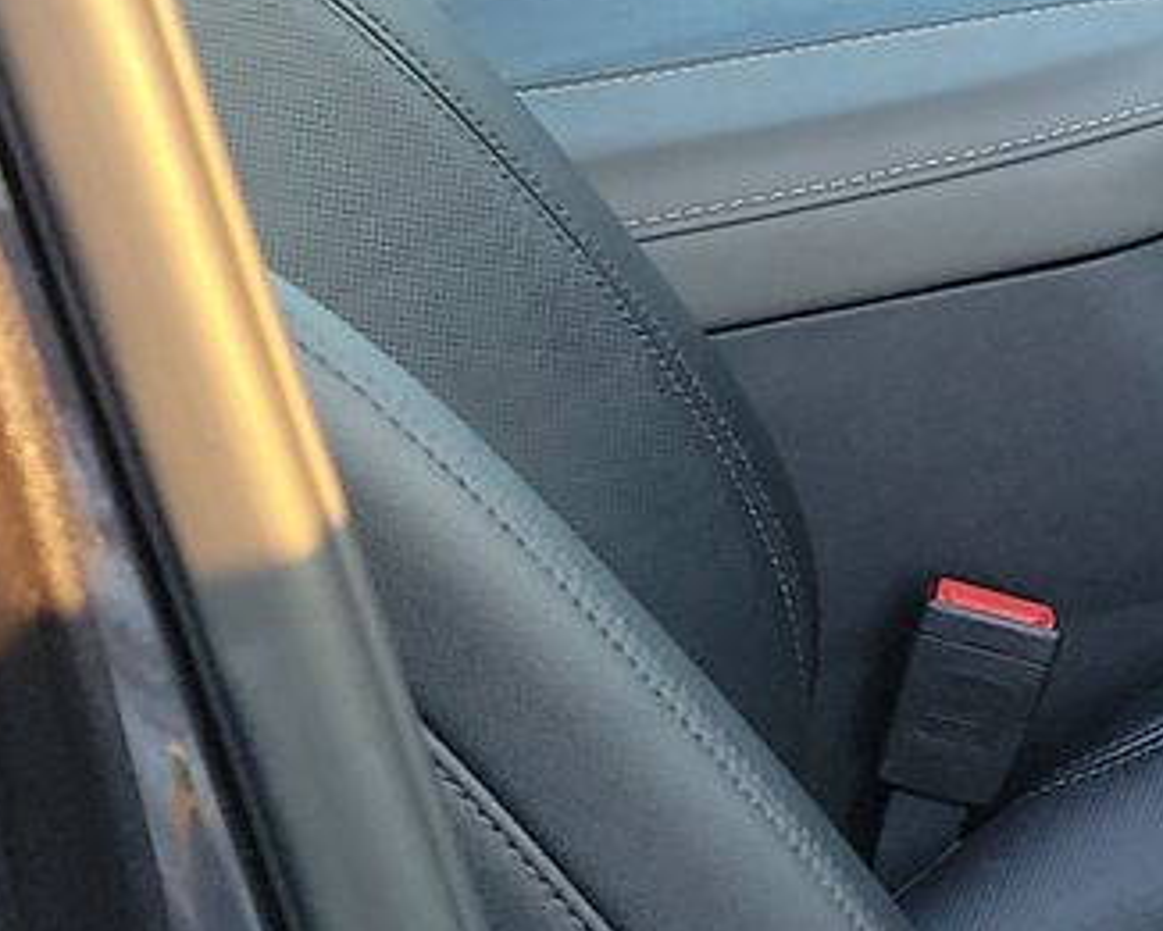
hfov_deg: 14.9
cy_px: 257
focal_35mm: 115
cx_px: 1969
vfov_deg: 13.4
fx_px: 3960
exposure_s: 1/59
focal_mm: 6.7
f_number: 1.8
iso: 273
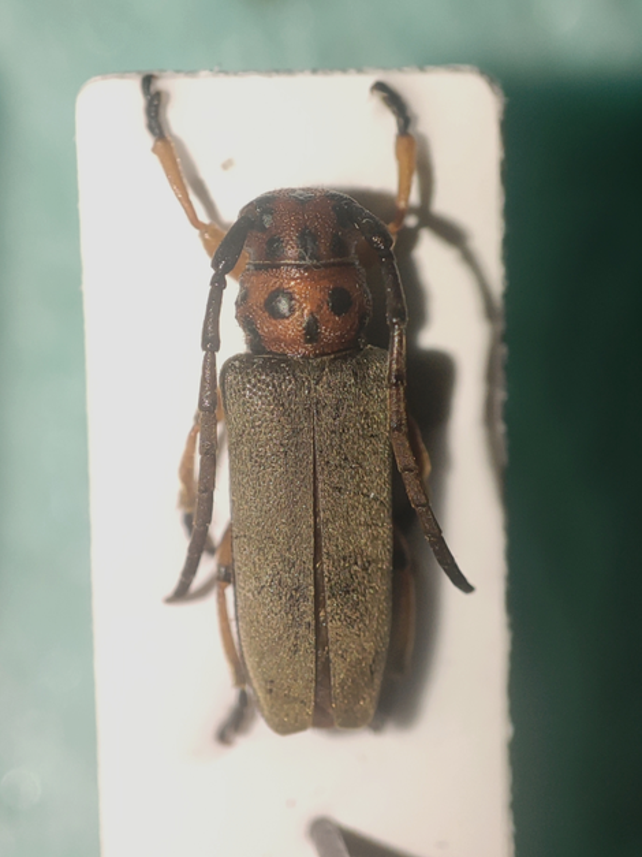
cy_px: 431
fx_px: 1237
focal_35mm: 50
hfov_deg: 29.1
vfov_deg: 38.2
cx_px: 322
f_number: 2.4
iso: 94
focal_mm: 4.1
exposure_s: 1/100
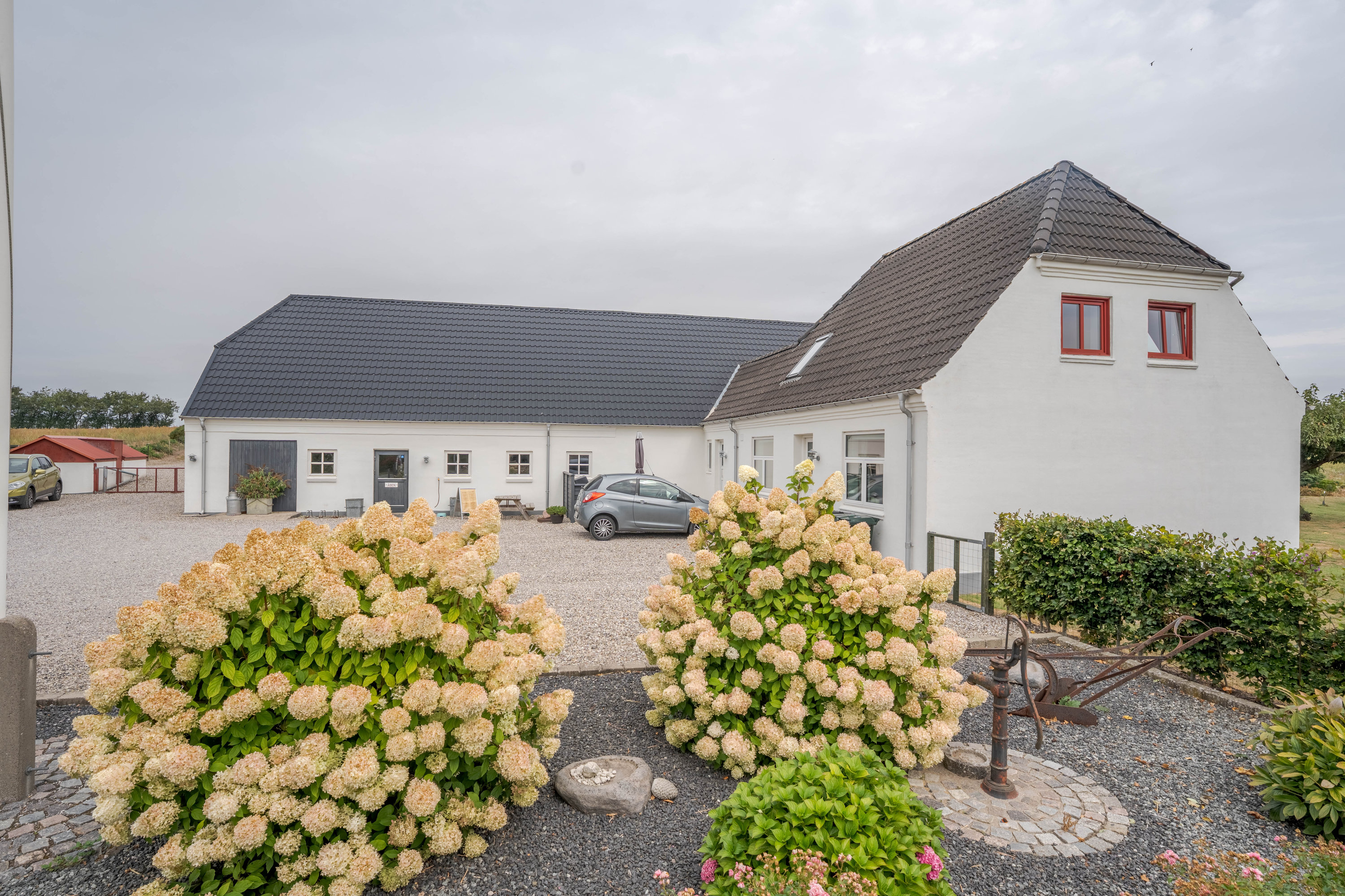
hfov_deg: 90.0
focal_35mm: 18
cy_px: 448
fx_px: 672
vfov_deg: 67.4
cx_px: 672
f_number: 8
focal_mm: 18
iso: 100
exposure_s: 1/5000
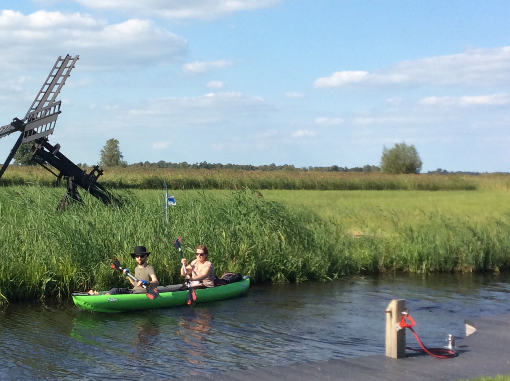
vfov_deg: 22.8
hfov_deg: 29.7
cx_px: 107
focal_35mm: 64
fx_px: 942
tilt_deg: +1.9
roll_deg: +1.3
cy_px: 147
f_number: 2.4
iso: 32
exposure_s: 1/1167
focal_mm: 3.3
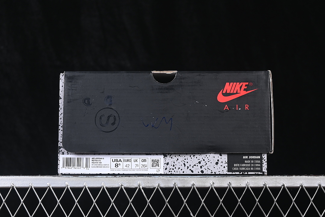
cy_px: 108
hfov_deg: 27.0
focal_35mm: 75
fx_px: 677
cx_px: 162
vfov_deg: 18.2
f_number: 6.3
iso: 160
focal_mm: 50
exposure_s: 1/60
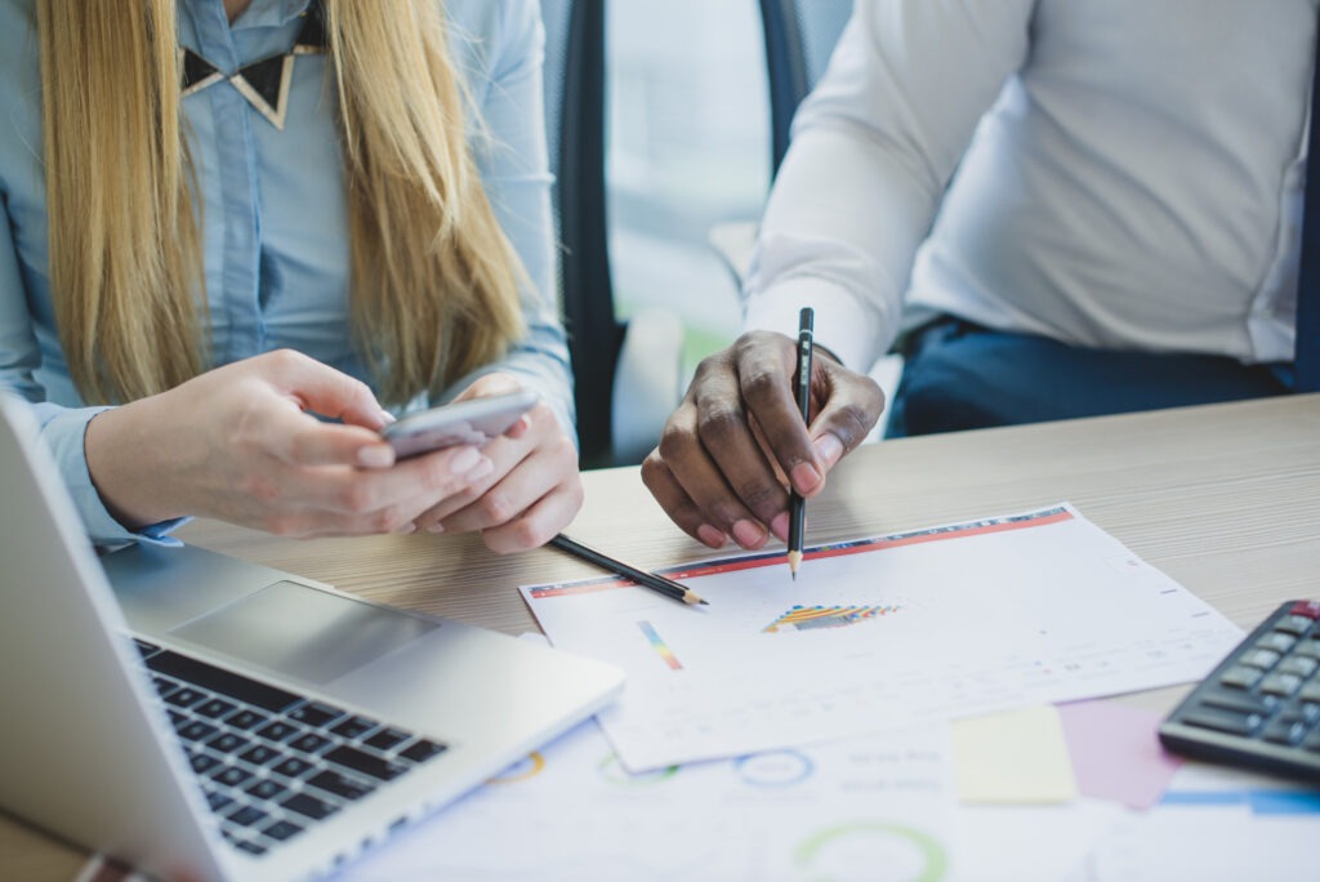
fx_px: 1834
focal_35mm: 50
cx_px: 660
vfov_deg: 27.0
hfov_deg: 39.6
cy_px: 441
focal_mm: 50
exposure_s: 1/125
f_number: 2.8
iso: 250
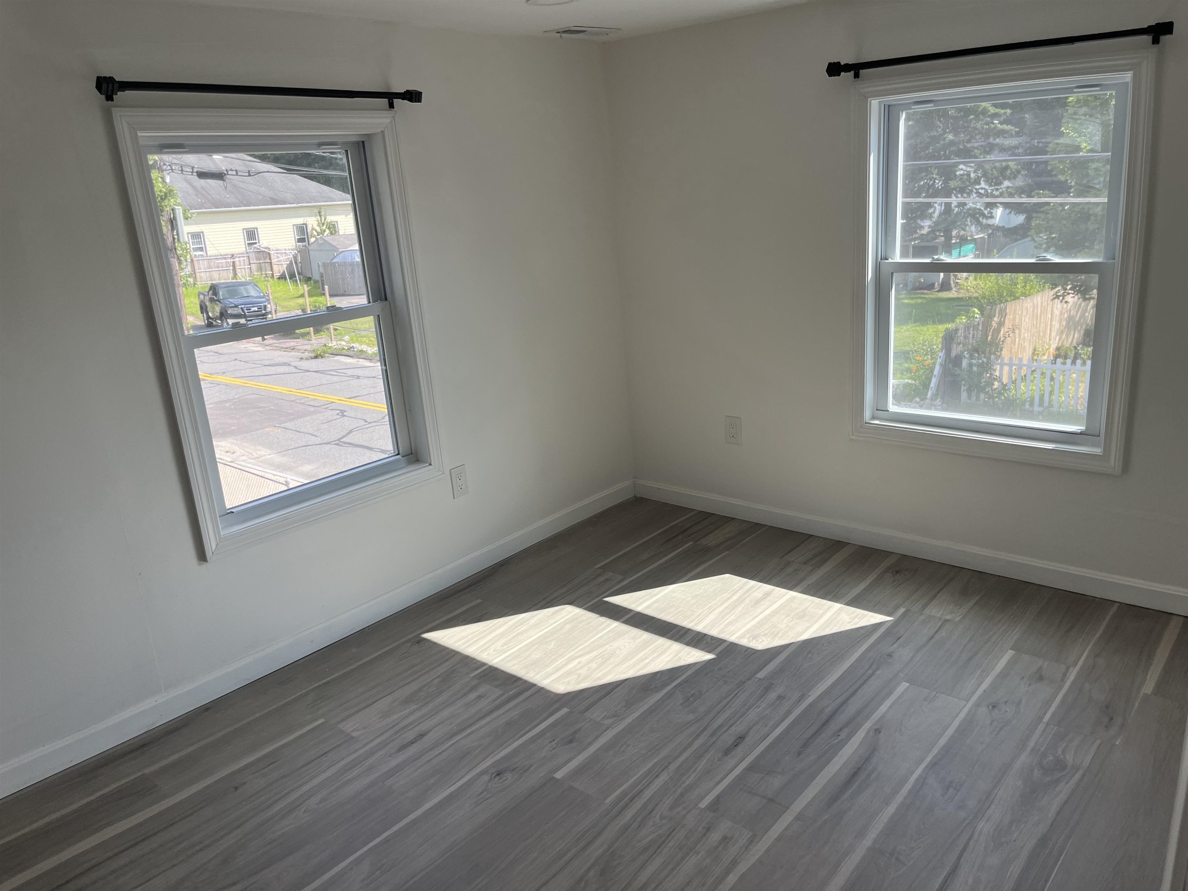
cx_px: 594
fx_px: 892
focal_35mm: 26
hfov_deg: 67.3
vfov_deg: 53.1
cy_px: 446
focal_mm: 5.1
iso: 50
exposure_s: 1/374
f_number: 1.6
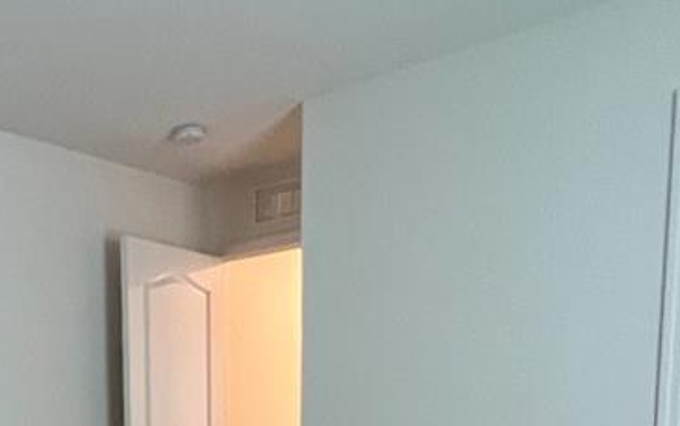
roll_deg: +1.9
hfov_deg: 41.0
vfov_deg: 24.7
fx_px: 835
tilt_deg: -6.0
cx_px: 70
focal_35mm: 45
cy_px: 563
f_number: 1.8
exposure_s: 1/60
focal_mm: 1.57
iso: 320
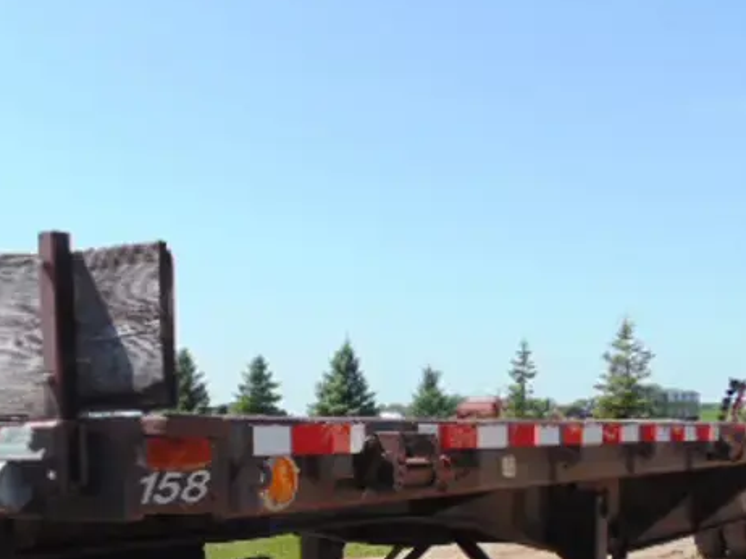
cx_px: 302
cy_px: 538
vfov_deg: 26.7
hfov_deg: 36.7
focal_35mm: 52
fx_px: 1120
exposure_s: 1/200
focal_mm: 4.5
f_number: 7.7
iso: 80
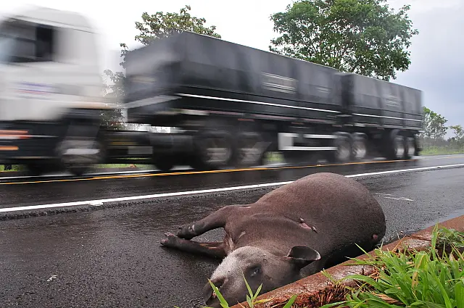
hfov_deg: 57.3
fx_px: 425
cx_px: 232
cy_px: 154
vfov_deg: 39.9
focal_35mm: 33
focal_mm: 22
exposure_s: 1/30
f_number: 13
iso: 1000
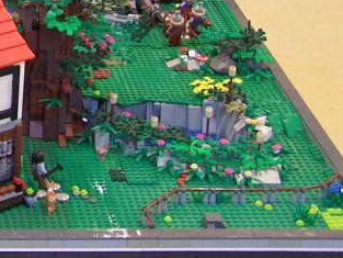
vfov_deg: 11.2
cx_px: -196
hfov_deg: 14.0
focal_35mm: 131
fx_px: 1299
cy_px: -30
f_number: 2.8
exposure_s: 1/6
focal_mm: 6.7
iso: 80
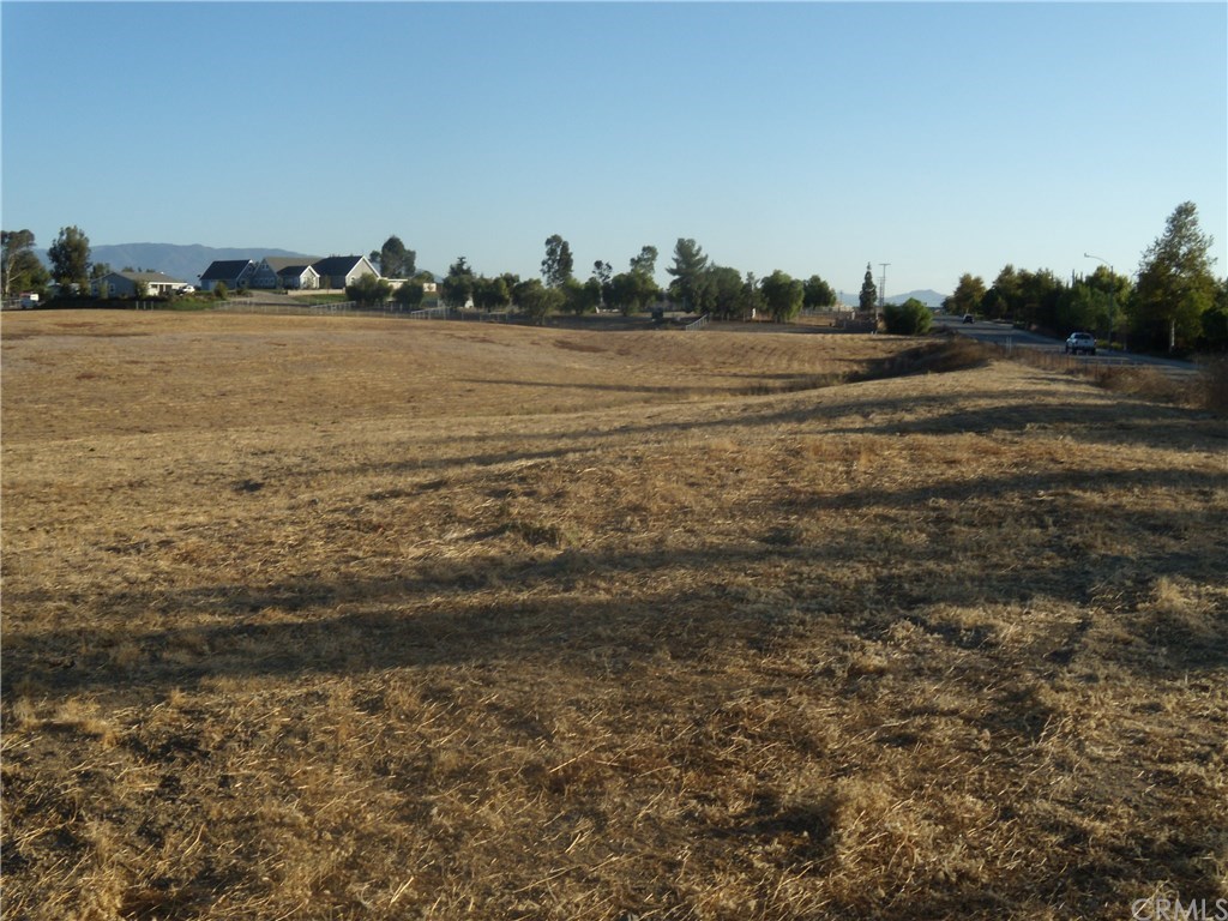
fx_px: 1277
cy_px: 460
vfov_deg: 39.7
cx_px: 614
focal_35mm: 36
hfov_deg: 51.4
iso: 80
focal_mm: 6.4
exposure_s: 1/160
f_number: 8.5
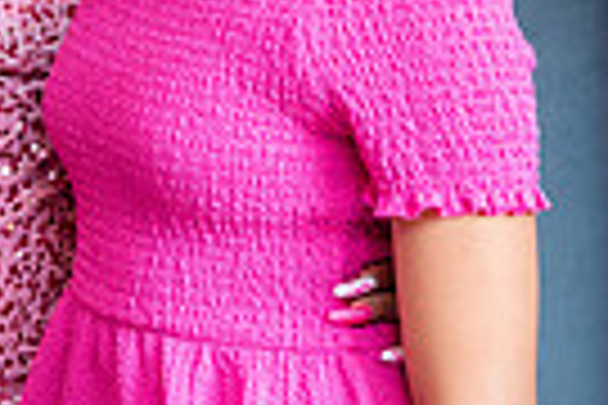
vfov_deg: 6.9
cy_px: -68
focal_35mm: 197
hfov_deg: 10.3
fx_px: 3327
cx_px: -68
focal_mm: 46
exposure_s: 1/200
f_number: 4.5
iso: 1600
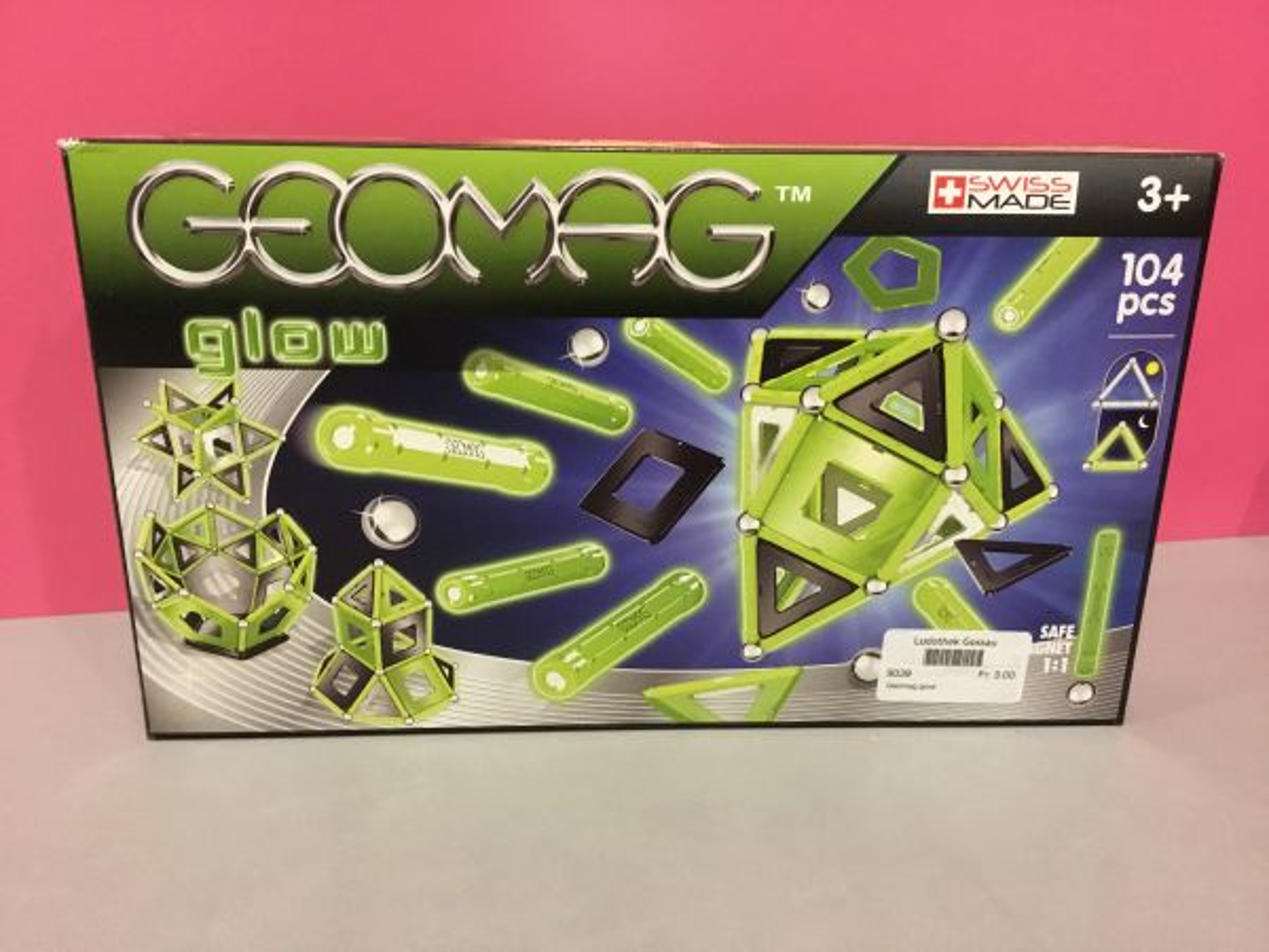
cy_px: 476
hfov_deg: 58.4
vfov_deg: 45.4
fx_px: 1136
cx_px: 634
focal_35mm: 31
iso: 250
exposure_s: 1/17
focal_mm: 3.3
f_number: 2.4
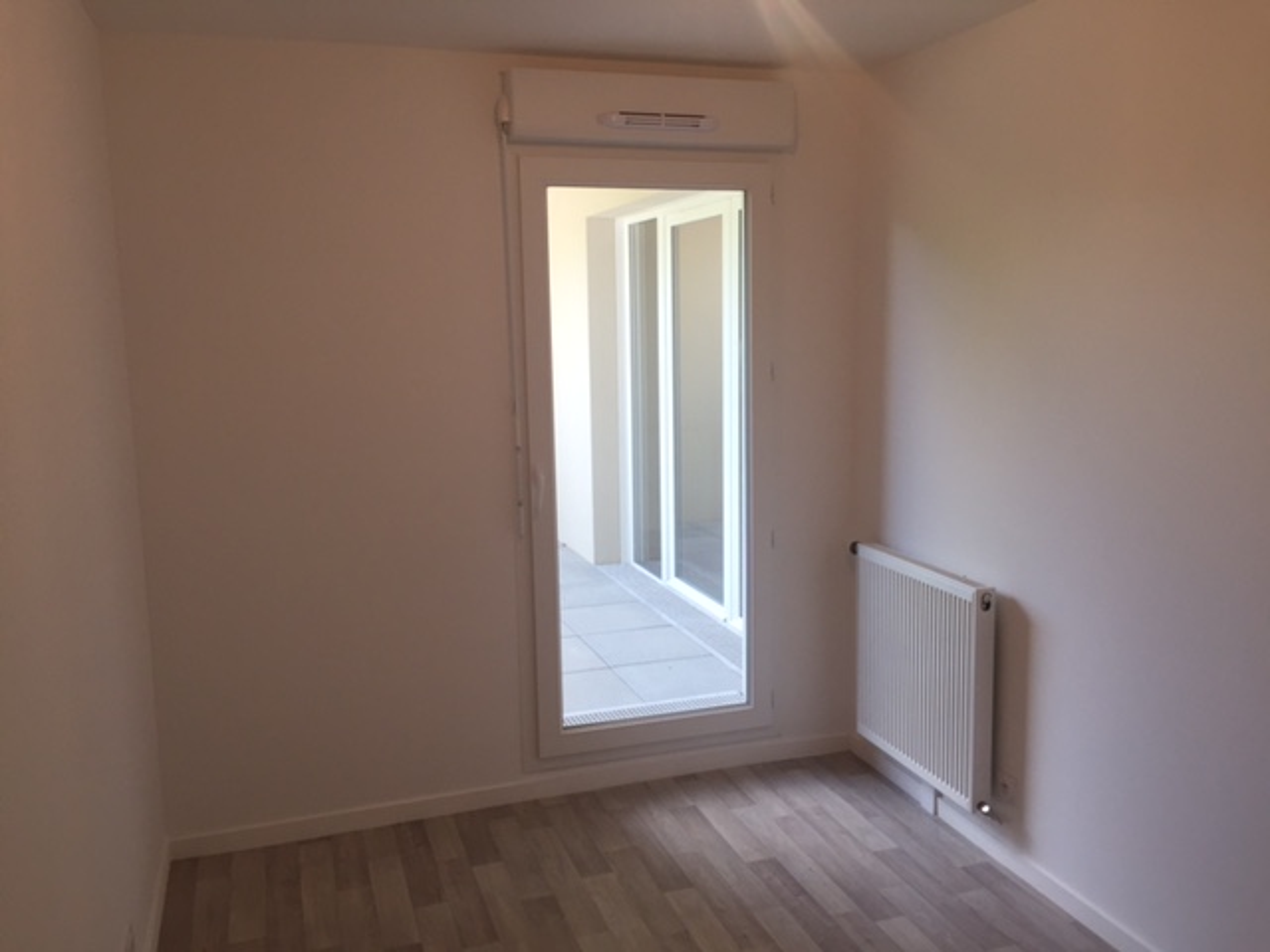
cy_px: 476
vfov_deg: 48.2
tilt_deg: -7.9
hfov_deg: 61.7
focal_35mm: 29
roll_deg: +0.7
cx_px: 635
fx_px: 1064
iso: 50
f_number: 2.2
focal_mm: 4.15
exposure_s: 1/100
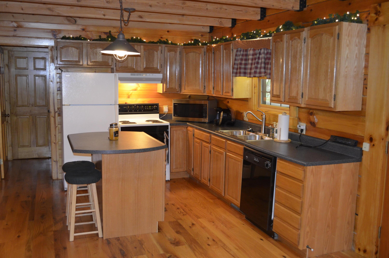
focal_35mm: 33
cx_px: 194
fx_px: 356
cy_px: 129
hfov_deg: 57.3
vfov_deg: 39.8
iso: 1400
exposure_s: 1/60
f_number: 4
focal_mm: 22
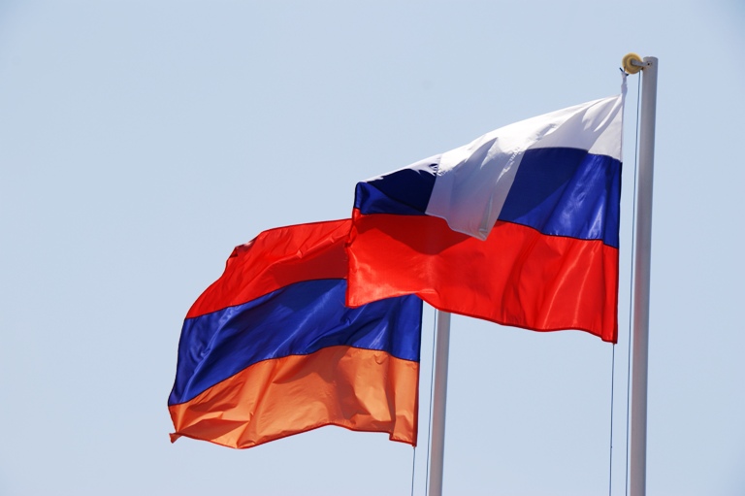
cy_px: 248
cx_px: 372
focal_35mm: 135
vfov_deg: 10.1
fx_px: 2792
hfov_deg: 15.2
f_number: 9
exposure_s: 1/400
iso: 100
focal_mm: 90
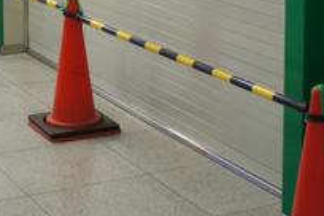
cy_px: -108
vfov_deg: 12.3
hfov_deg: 19.3
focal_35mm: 106
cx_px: 170
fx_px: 954
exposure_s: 1/30
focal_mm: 18
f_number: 3.5
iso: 400
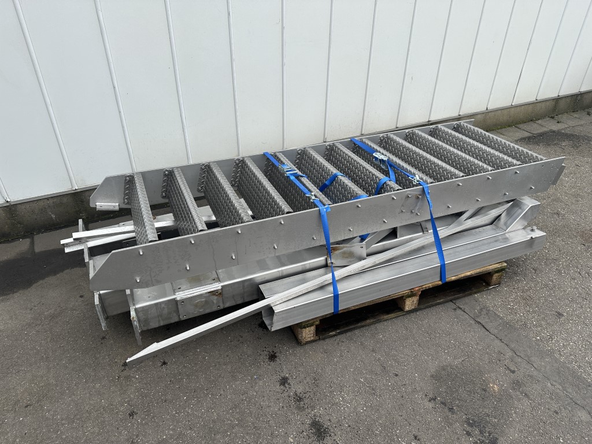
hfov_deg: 71.6
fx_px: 410
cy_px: 222
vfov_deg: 56.8
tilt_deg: -31.3
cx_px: 296
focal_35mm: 24
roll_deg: -1.7
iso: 80
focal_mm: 6.86
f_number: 1.78
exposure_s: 1/1845
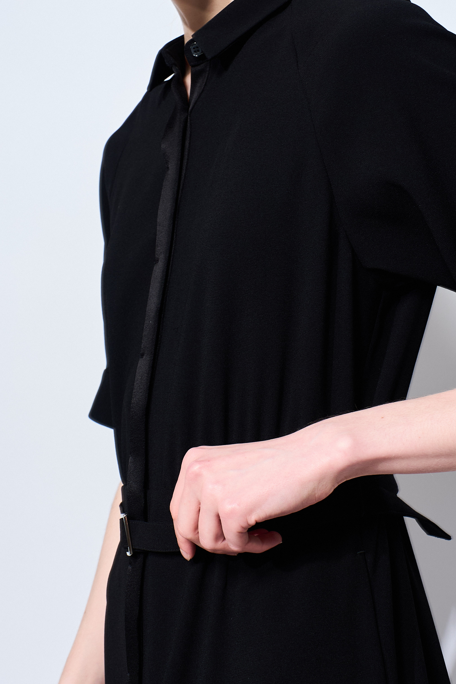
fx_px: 1273
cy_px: 254
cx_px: 241
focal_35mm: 67
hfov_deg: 20.3
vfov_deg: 30.0
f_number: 8
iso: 200
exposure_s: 1/125
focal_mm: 34
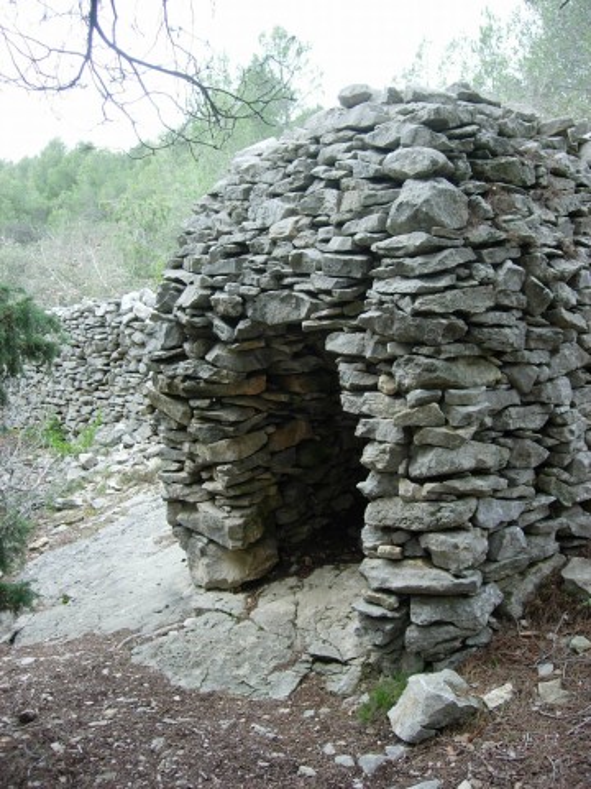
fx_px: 865
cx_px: 296
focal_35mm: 38
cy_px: 394
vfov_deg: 49.0
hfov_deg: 37.7
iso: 64
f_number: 2.8
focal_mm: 7.8
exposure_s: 1/114
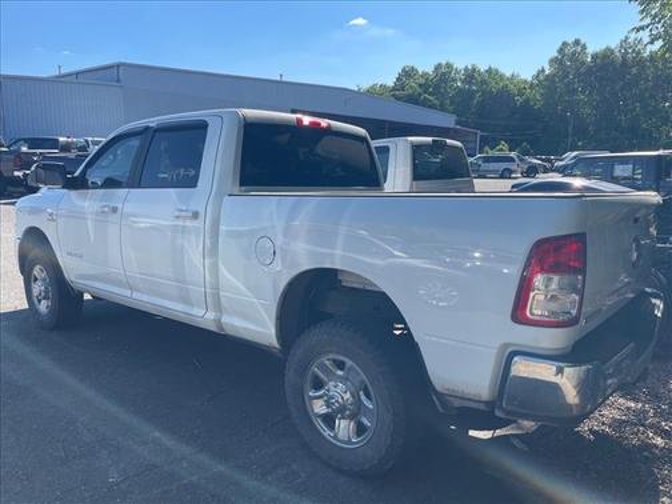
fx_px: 505
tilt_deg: -11.8
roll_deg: -0.8
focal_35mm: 26
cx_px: 336
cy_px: 252
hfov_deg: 67.3
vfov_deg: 53.1
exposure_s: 1/1383
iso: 32
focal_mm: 4.2
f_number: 1.6
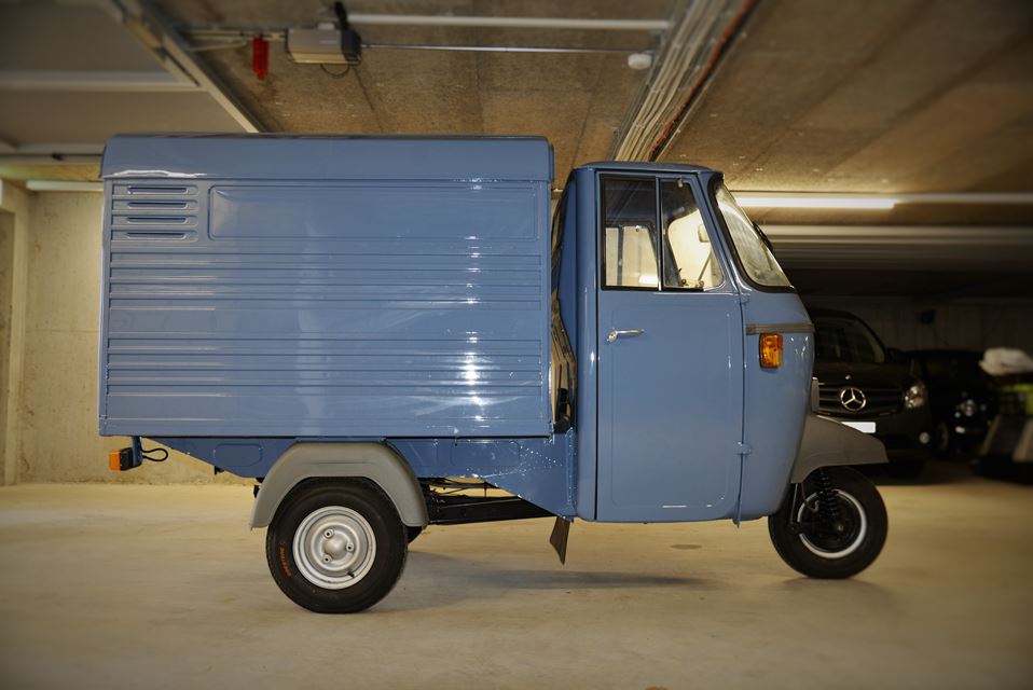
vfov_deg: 41.2
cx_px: 516
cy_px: 345
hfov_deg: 58.7
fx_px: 919
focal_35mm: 32
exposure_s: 1/60
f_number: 4
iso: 800
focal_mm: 32
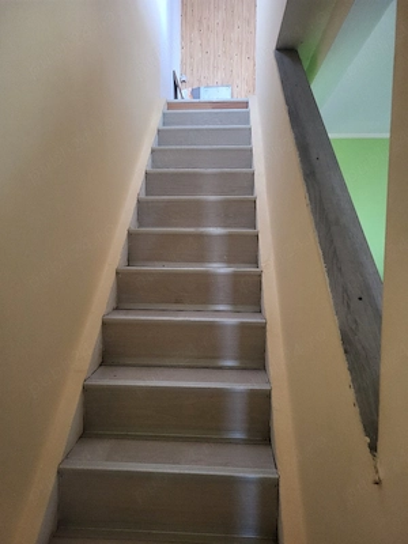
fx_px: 409
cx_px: 204
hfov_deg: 53.1
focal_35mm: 26
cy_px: 272
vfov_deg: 67.3
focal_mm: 5.4
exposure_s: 1/25.1
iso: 500
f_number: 1.8
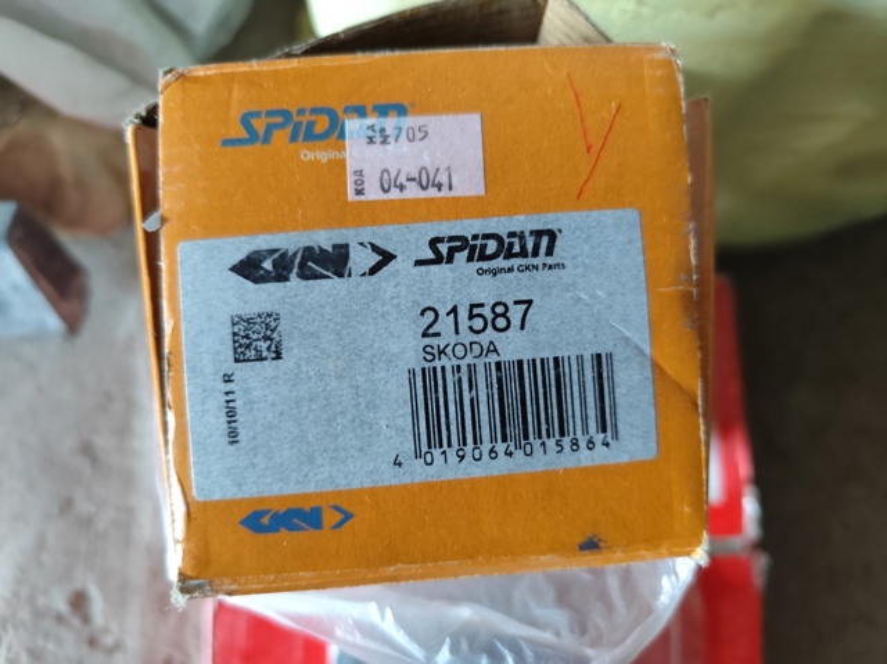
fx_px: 589
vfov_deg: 58.8
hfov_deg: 74.0
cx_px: 444
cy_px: 332
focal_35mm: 23
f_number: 1.65
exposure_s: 1/25
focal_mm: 6.19
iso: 2000
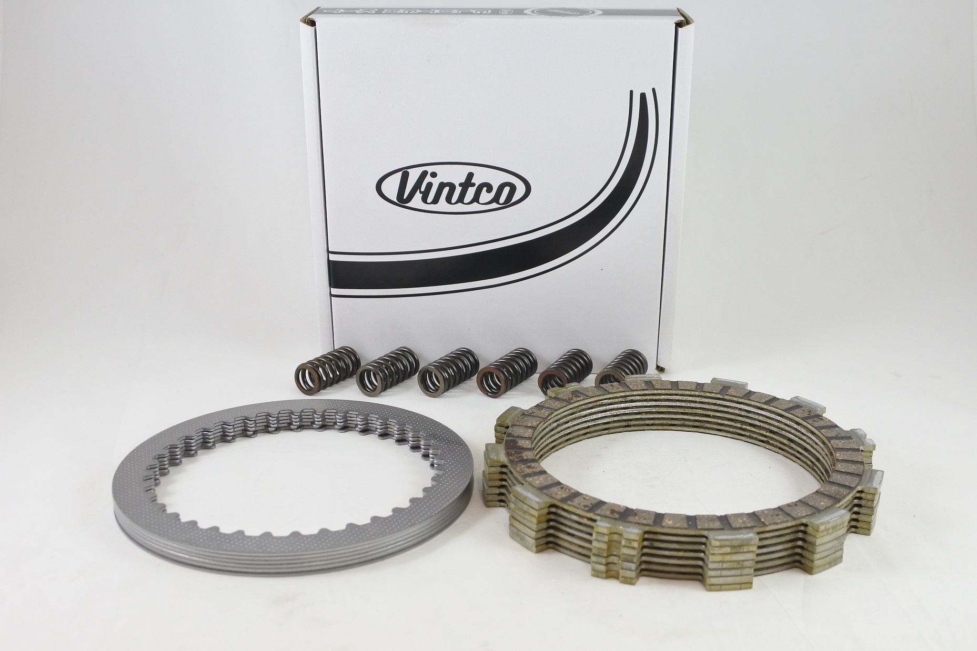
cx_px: 488
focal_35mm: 32
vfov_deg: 41.1
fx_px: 868
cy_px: 326
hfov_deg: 58.7
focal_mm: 12.1
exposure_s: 1/125
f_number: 3.8
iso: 450
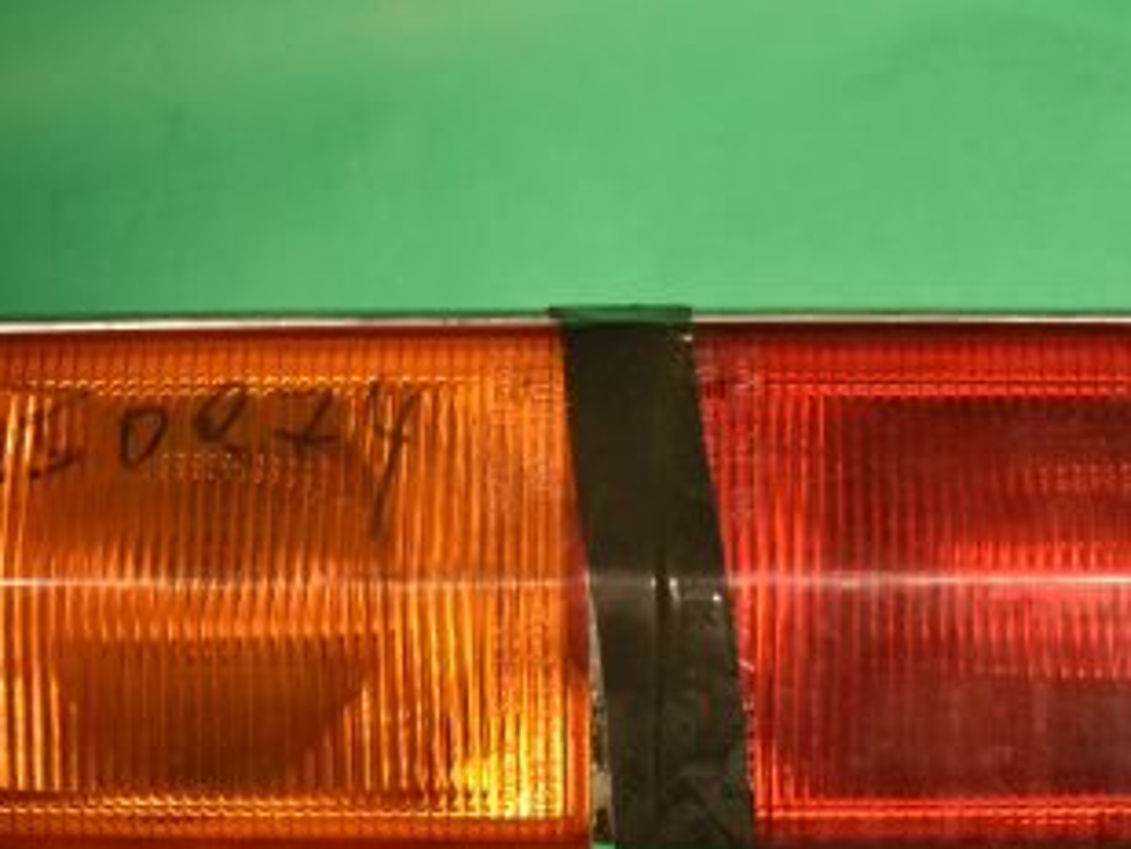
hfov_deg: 23.3
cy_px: 512
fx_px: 2746
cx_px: 622
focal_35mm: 84
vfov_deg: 17.6
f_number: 4.5
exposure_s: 1/60
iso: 100
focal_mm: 30
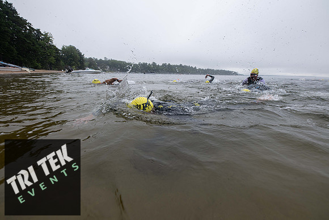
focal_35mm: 14
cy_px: 110
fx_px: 128
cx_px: 164
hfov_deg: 104.2
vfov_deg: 81.2
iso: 320
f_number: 4
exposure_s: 1/800
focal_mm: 14
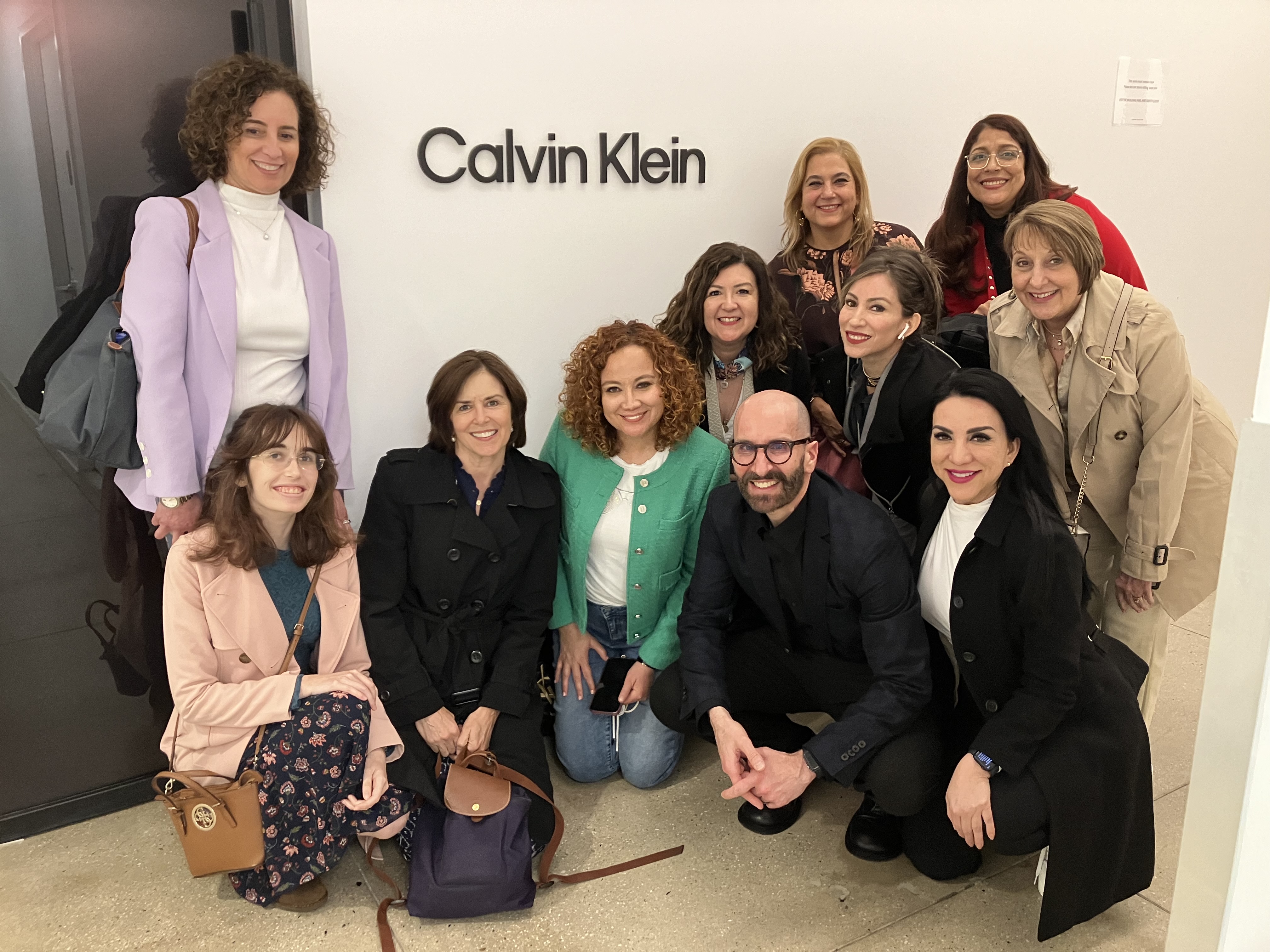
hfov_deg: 63.4
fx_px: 1027
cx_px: 635
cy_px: 476
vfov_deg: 49.7
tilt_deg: -15.5
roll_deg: +1.9
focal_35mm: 28
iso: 200
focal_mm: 3.99
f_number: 1.8
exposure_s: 1/60
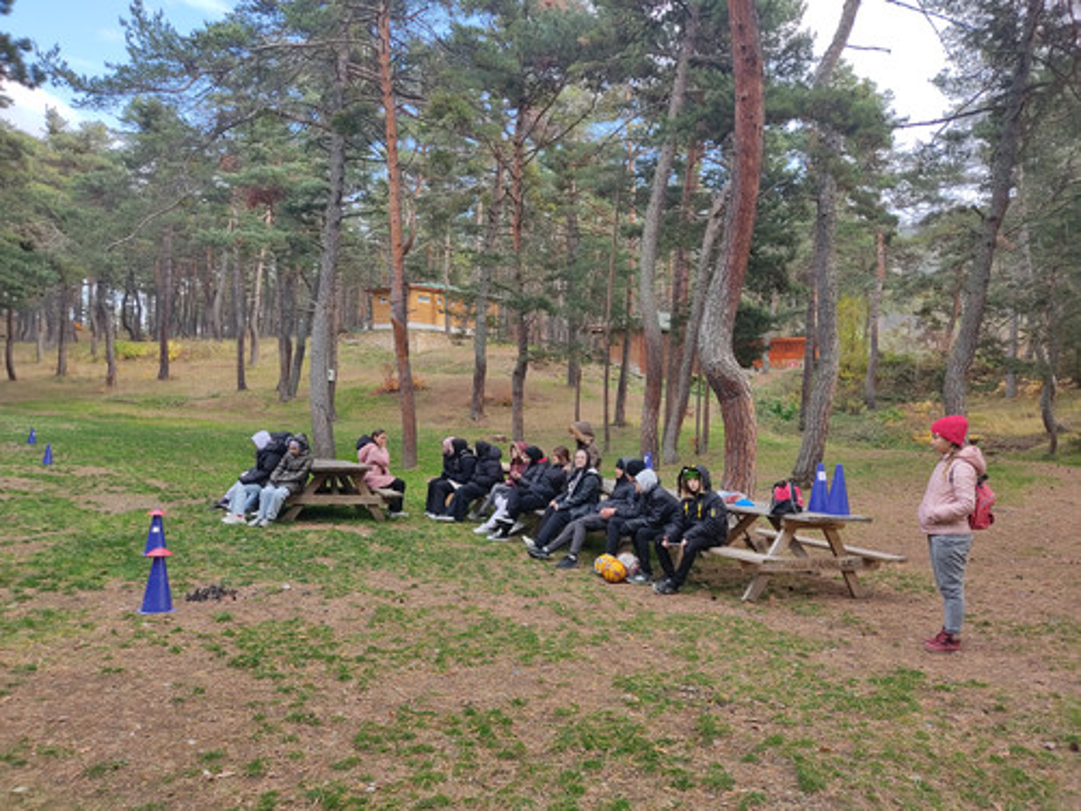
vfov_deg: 53.1
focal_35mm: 26
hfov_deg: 67.3
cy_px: 406
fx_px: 812
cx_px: 540
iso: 100
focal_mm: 4.74
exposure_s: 1/175
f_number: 1.79
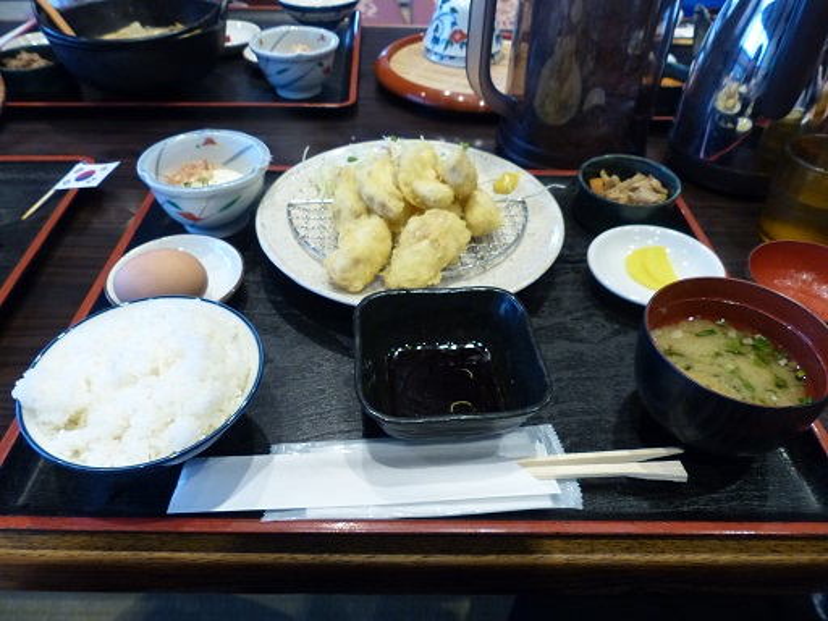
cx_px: 414
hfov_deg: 69.4
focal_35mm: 25
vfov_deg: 54.9
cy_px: 310
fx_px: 598
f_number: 2.8
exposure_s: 1/30
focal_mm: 4.5
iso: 400
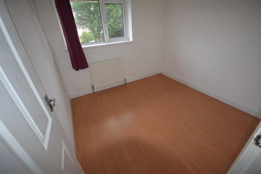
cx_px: 130
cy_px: 87
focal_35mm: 15
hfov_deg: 100.4
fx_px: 109
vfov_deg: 77.3
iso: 900
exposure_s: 1/60
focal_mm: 10
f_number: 4
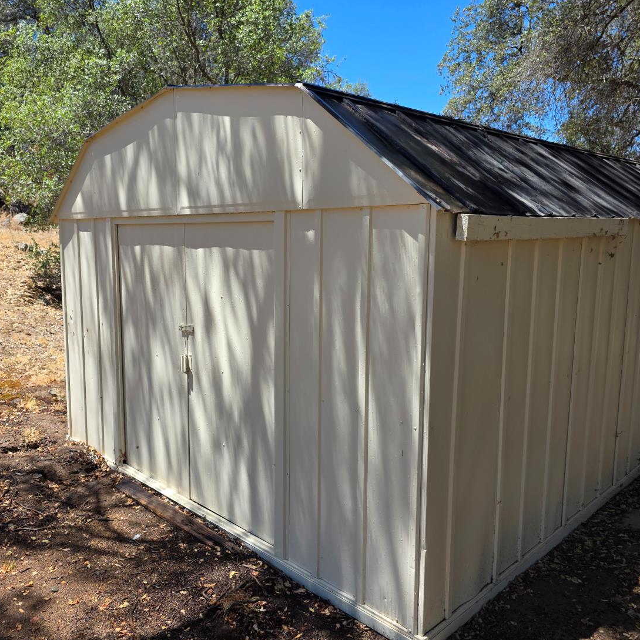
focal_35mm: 28
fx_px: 586
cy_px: 319
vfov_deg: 57.3
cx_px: 266
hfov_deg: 57.0
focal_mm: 6.3
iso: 80
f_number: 1.7
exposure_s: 1/2671
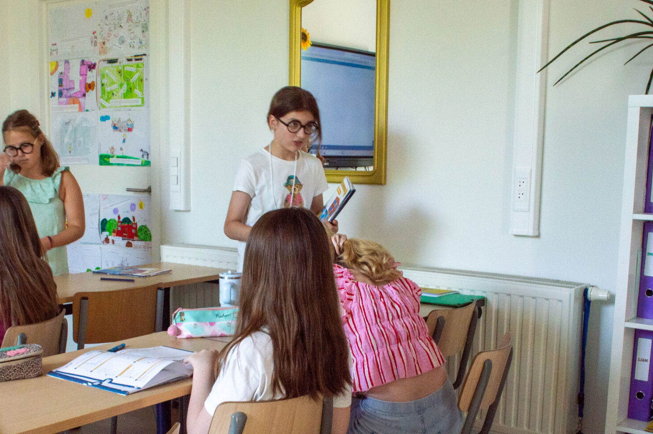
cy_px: 301
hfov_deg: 41.9
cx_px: 289
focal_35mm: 47
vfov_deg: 28.3
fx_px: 852
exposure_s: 1/60
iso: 800
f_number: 8
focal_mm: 18
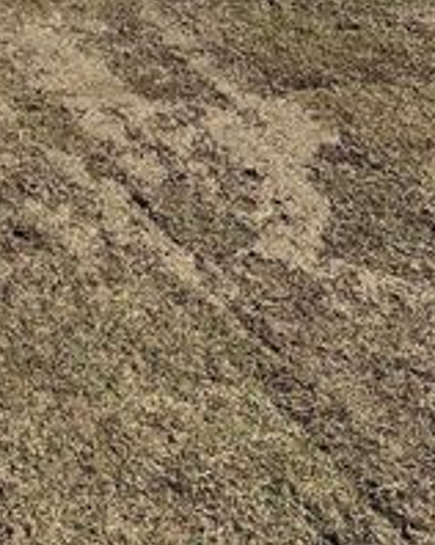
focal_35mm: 79
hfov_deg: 17.5
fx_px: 1273
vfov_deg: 20.1
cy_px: -321
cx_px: -209
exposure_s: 1/4762
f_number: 1.78
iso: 80
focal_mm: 6.86
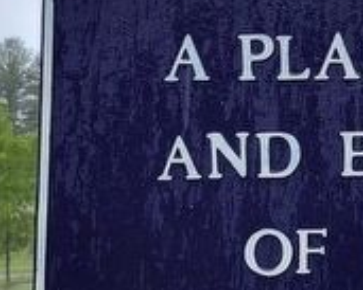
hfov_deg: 16.5
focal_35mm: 105
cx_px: 554
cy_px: 127
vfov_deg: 14.7
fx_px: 1129
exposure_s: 1/200
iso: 109
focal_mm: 5.56
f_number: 1.8
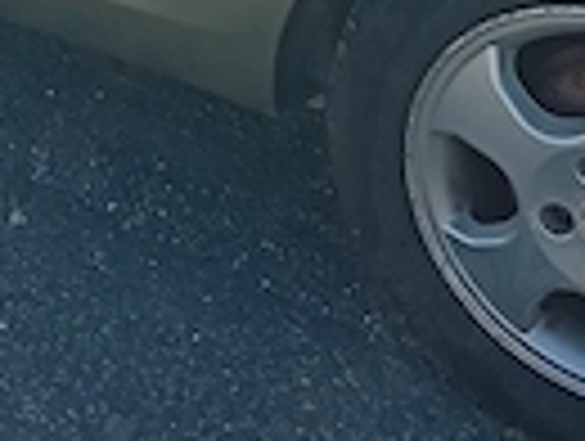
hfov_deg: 16.3
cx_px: 126
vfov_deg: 11.6
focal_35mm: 120
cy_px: -302
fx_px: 2032
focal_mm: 4.15
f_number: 1.8
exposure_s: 1/657
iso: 50
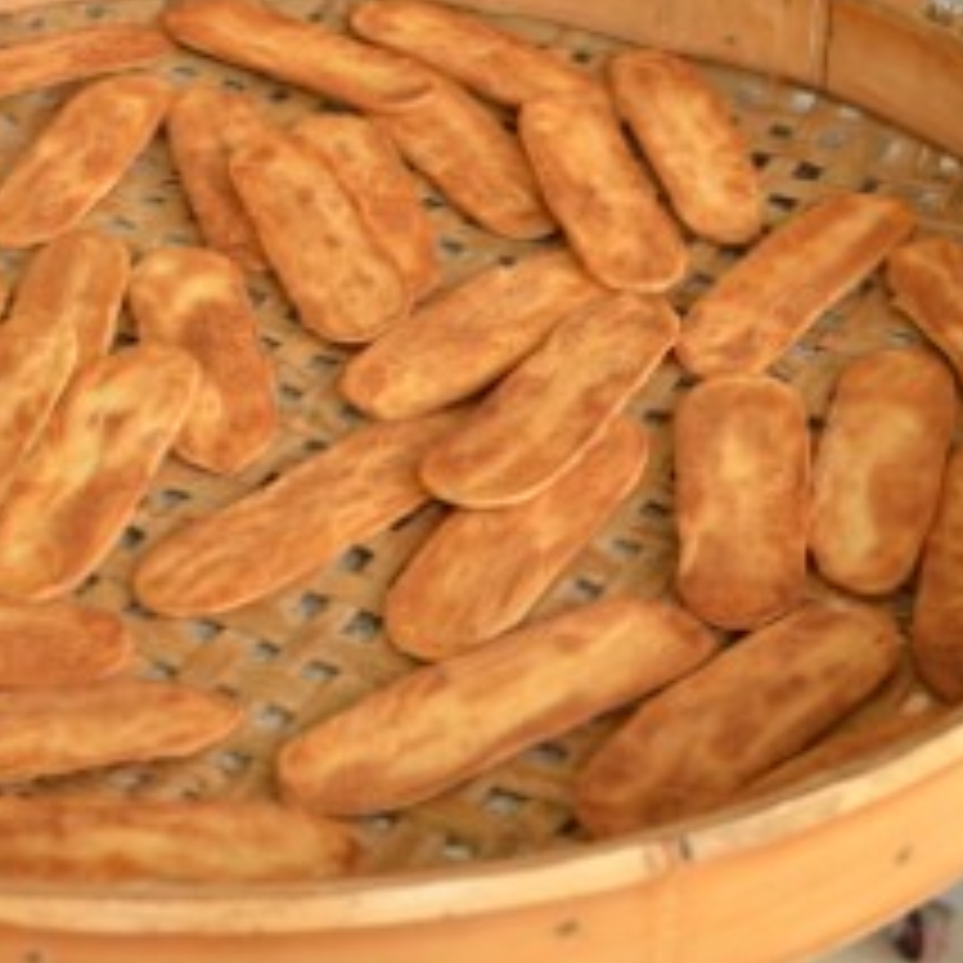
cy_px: 412
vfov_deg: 21.6
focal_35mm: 80
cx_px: 230
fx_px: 2518
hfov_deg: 21.4
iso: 640
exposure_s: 1/160
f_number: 4
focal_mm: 30
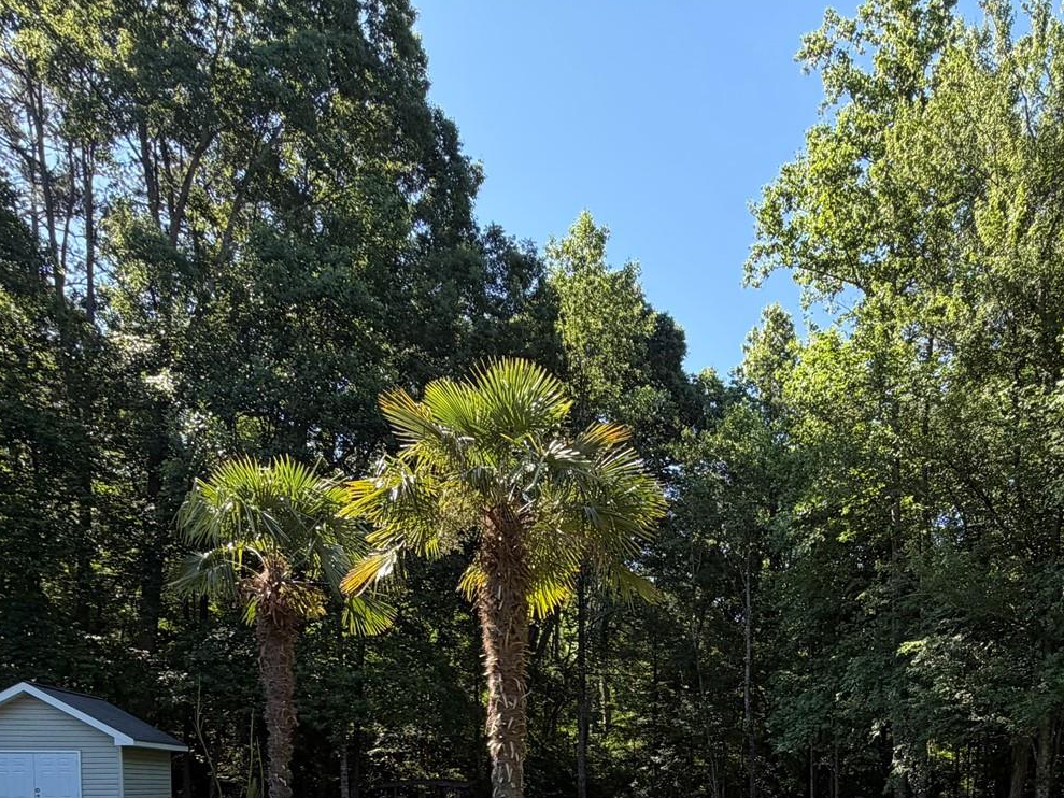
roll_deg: +0.6
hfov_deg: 60.5
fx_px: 891
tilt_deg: -2.8
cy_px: 813
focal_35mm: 29
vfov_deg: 41.4
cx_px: 693
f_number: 2.2
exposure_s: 1/421
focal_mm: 2.22
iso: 64
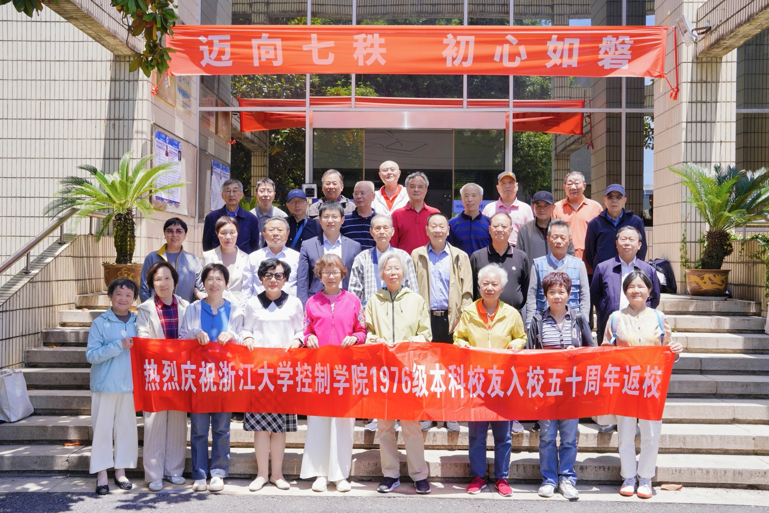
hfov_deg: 54.4
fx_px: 748
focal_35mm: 35
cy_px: 256
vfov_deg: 37.9
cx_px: 384
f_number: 6.3
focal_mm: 35
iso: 100
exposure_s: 1/160
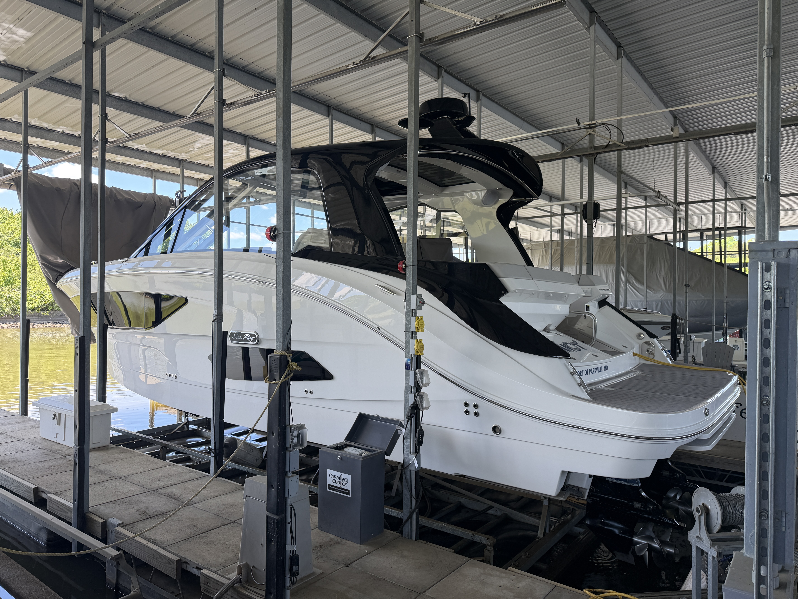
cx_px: 399
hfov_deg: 71.6
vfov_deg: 56.8
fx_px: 553
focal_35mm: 24
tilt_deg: -0.4
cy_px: 300
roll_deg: -0.4
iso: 80
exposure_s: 1/295
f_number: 1.78
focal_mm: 6.76
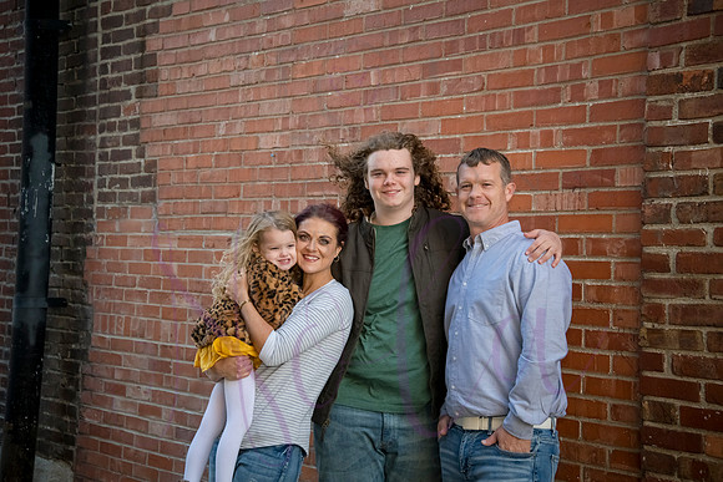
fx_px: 1245
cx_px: 362
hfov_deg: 32.4
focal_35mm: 62
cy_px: 241
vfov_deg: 21.9
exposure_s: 1/400
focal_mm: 62
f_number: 5.6
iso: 1250
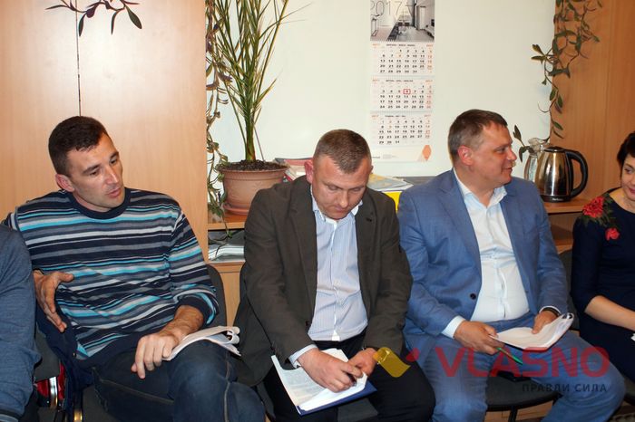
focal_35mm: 42
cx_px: 318
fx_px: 740
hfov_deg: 46.4
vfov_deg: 31.9
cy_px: 211
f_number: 4.5
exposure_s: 1/60
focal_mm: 28
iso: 800
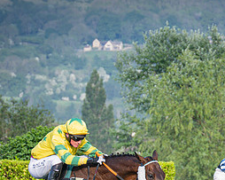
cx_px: 126
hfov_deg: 3.8
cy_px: 182
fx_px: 3362
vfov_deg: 3.1
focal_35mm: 505
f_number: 4
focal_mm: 110
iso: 400
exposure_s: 1/1600
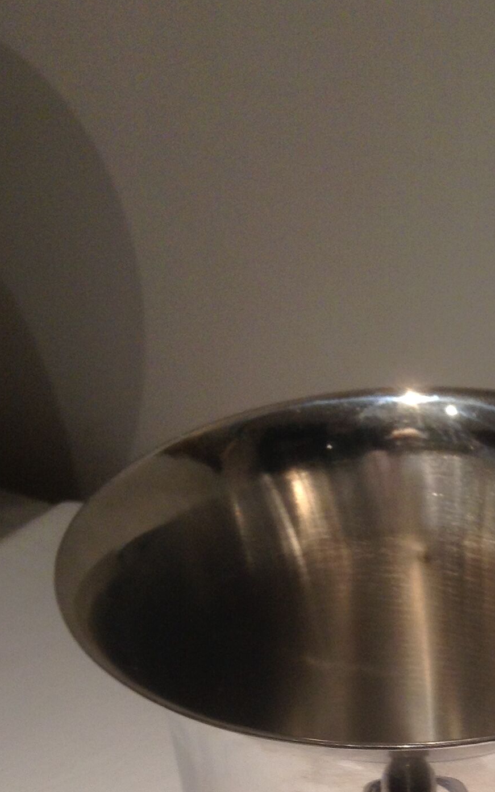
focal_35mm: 65
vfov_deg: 30.2
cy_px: 704
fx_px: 1403
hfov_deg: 19.4
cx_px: 511
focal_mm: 3.3
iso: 40
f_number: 2.4
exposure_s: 1/24
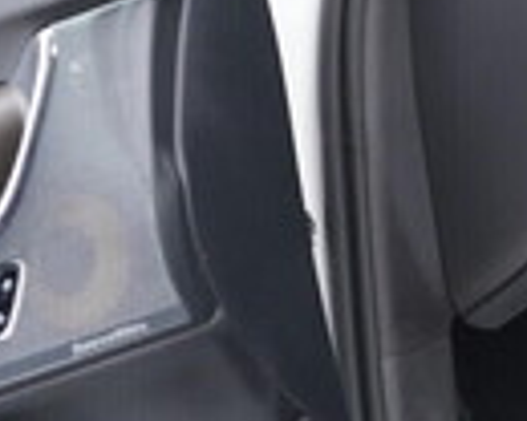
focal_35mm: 143
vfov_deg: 10.8
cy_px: 128
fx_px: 2230
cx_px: 1070
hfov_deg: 11.9
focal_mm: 24
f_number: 2.8
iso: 250
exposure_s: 1/40
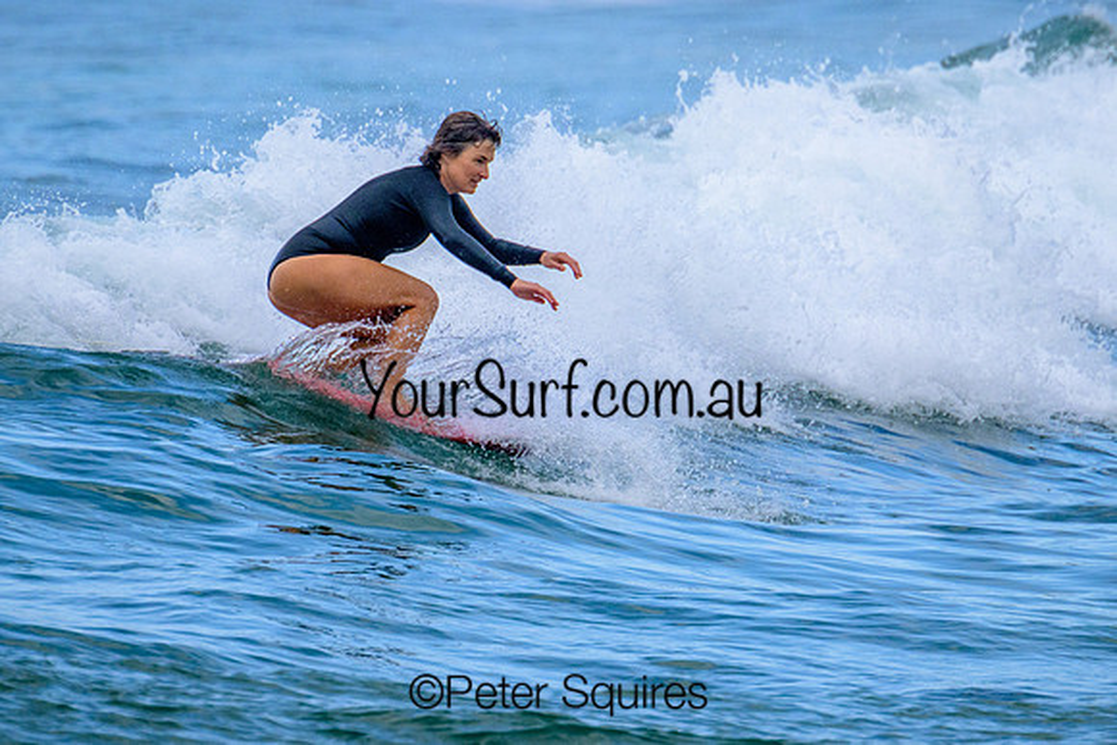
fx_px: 33720
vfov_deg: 1.3
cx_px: 569
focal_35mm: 1087
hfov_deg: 1.9
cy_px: 400
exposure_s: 1/1250
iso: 1250
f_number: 13
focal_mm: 800
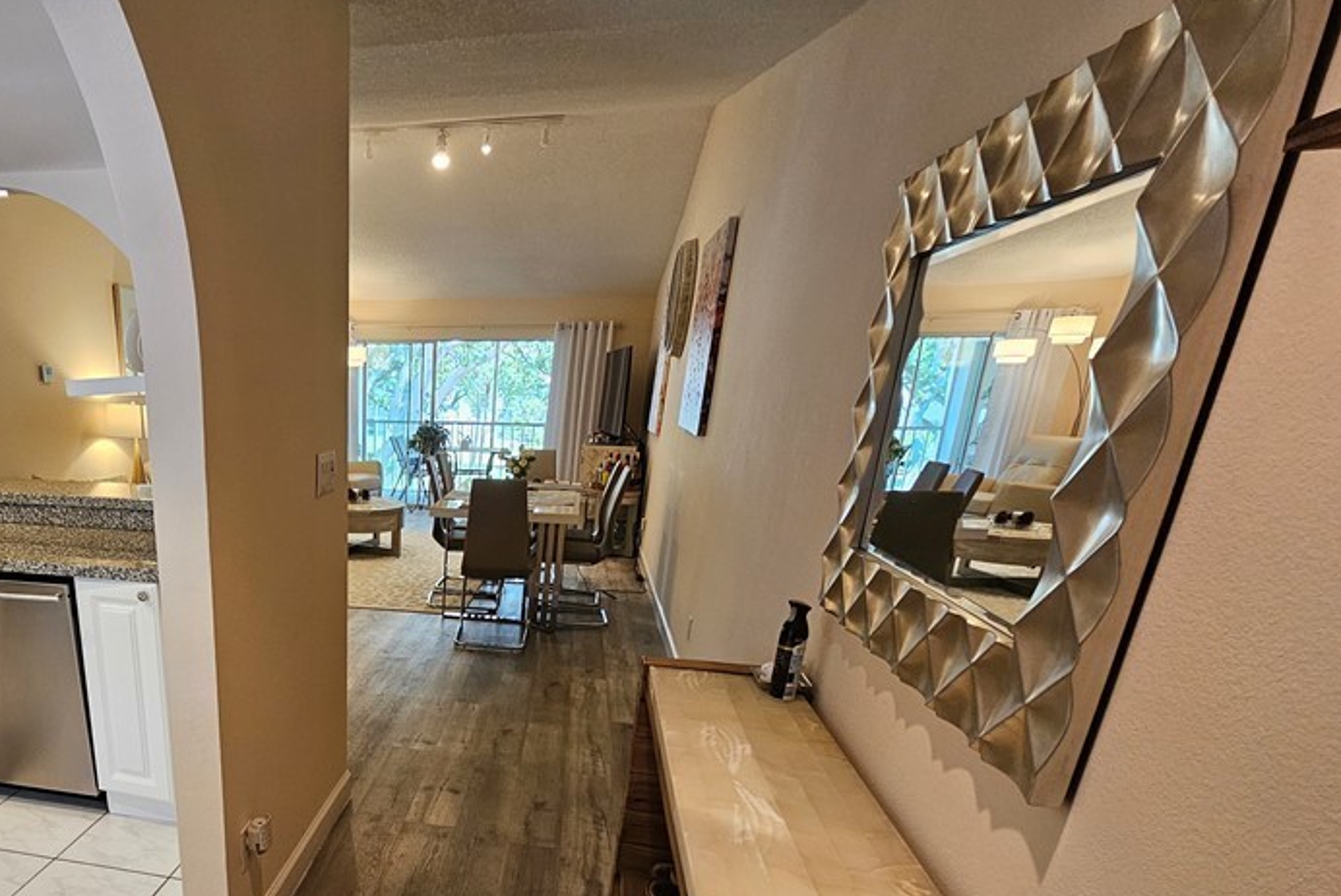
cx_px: 374
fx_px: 745
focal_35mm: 20
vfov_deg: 57.8
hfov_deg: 79.0
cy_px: 702
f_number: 2.2
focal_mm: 2.2
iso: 200
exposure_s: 1/60
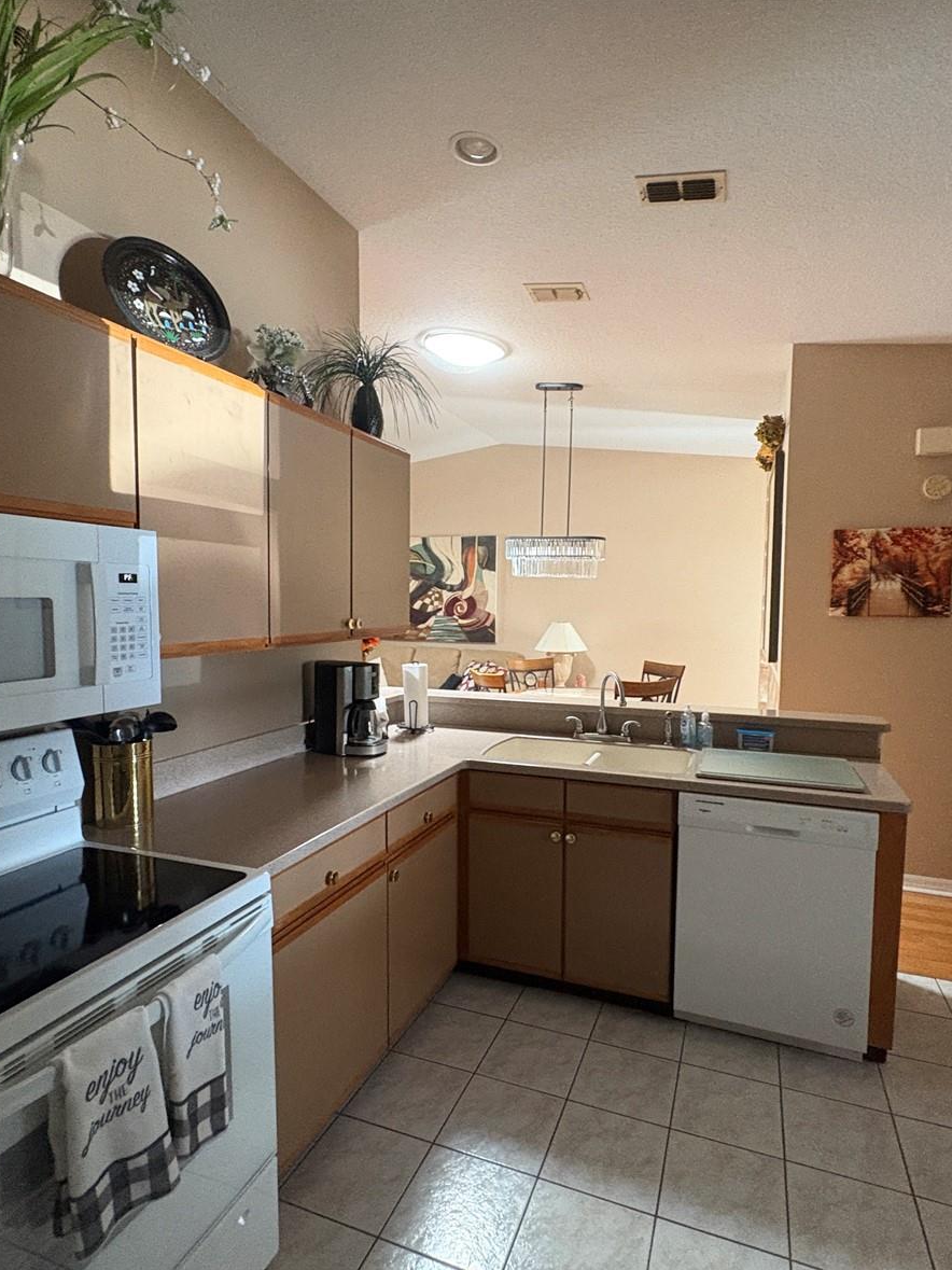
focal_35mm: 19
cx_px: 487
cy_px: 642
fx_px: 697
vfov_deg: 84.7
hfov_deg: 68.7
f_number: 2.2
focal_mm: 2.22
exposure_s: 1/60
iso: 500
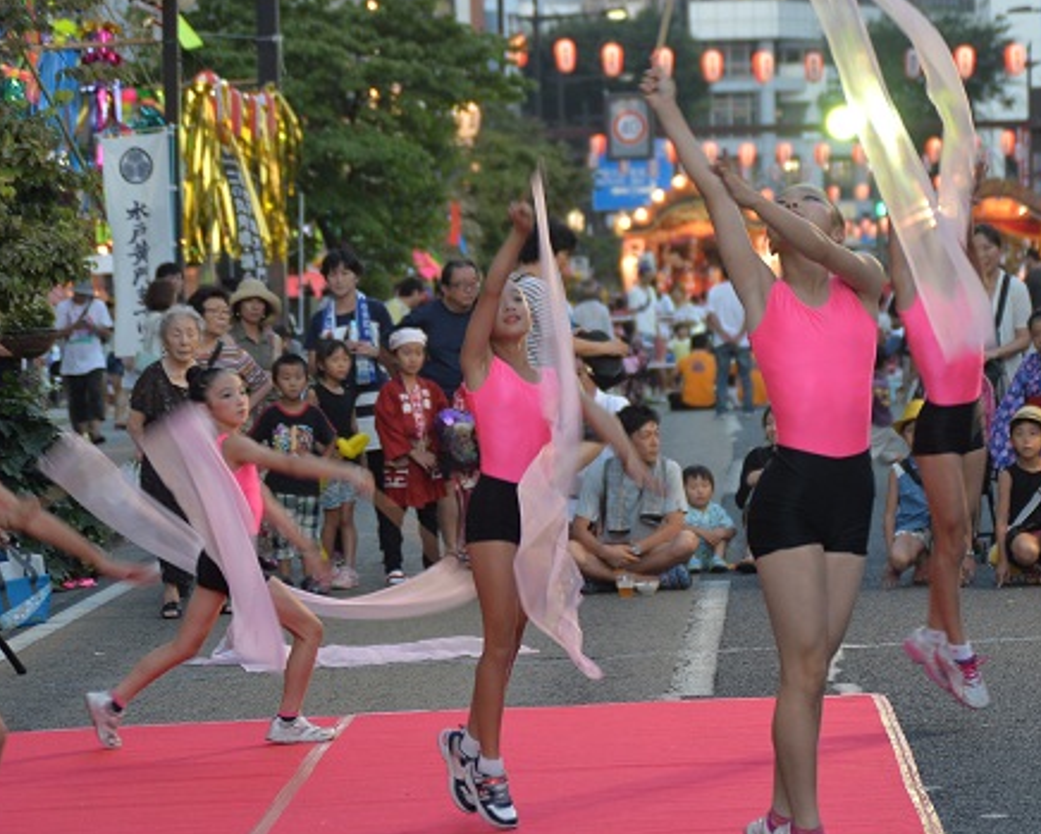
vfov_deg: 9.9
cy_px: 397
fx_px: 4807
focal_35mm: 156
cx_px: 580
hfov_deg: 12.4
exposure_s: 1/100
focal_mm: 98
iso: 900
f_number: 4.5
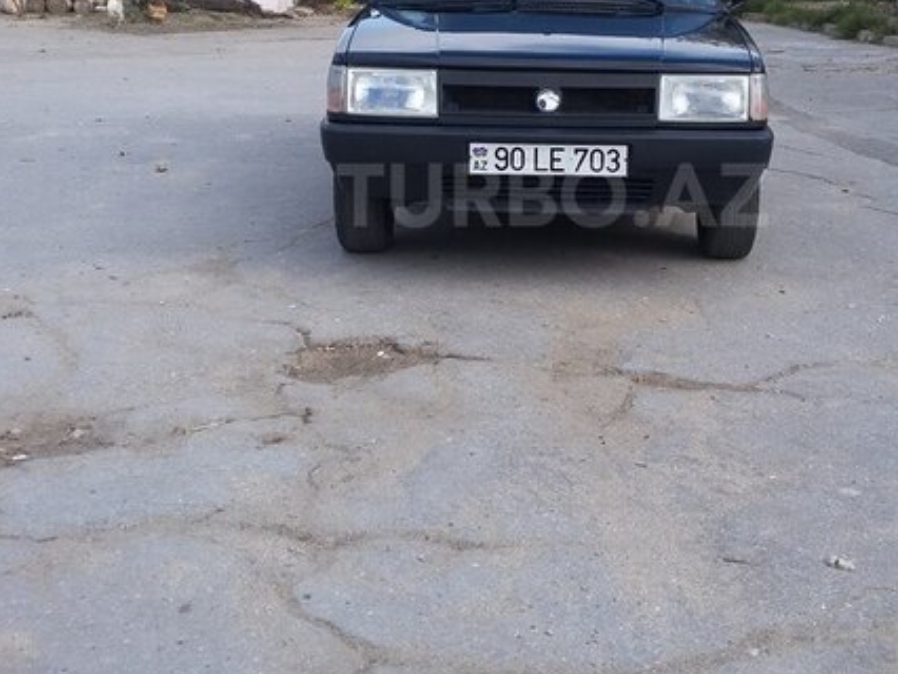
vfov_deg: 29.9
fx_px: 1246
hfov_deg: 39.4
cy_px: 195
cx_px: 552
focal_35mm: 48
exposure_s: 1/364
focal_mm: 3.3
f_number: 2.2
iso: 50
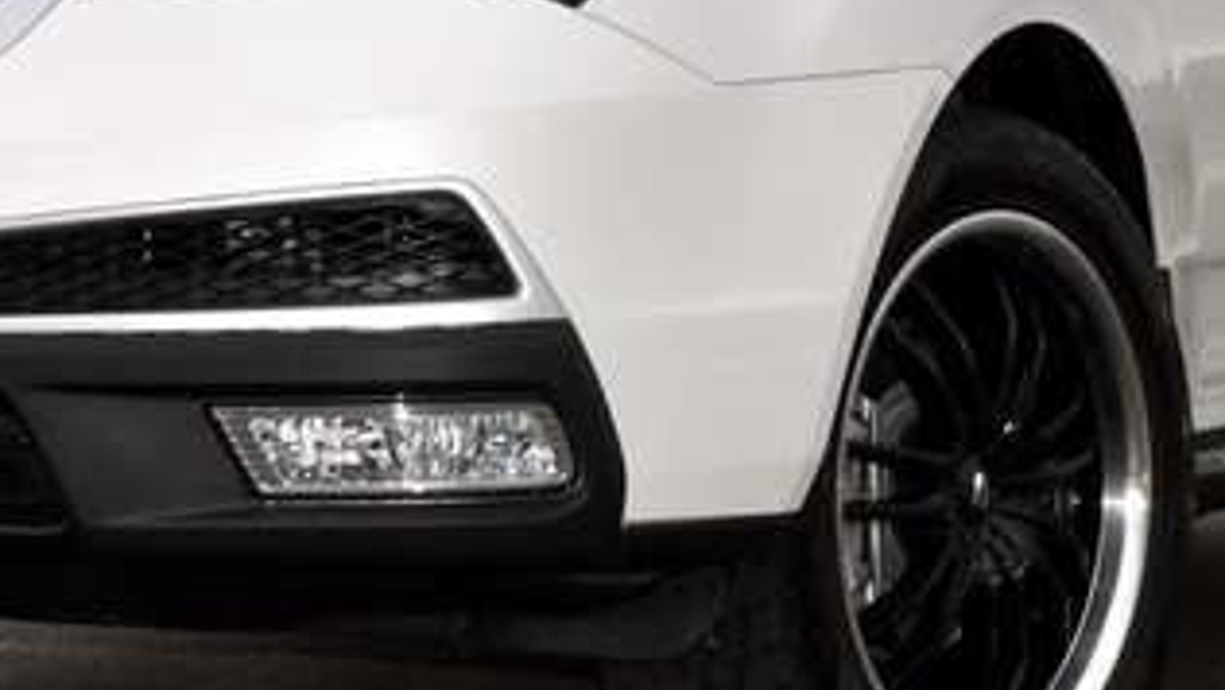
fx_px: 4549
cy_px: -50
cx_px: 496
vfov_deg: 8.6
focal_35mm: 140
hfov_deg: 15.3
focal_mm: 22
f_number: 11
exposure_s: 1/200
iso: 400
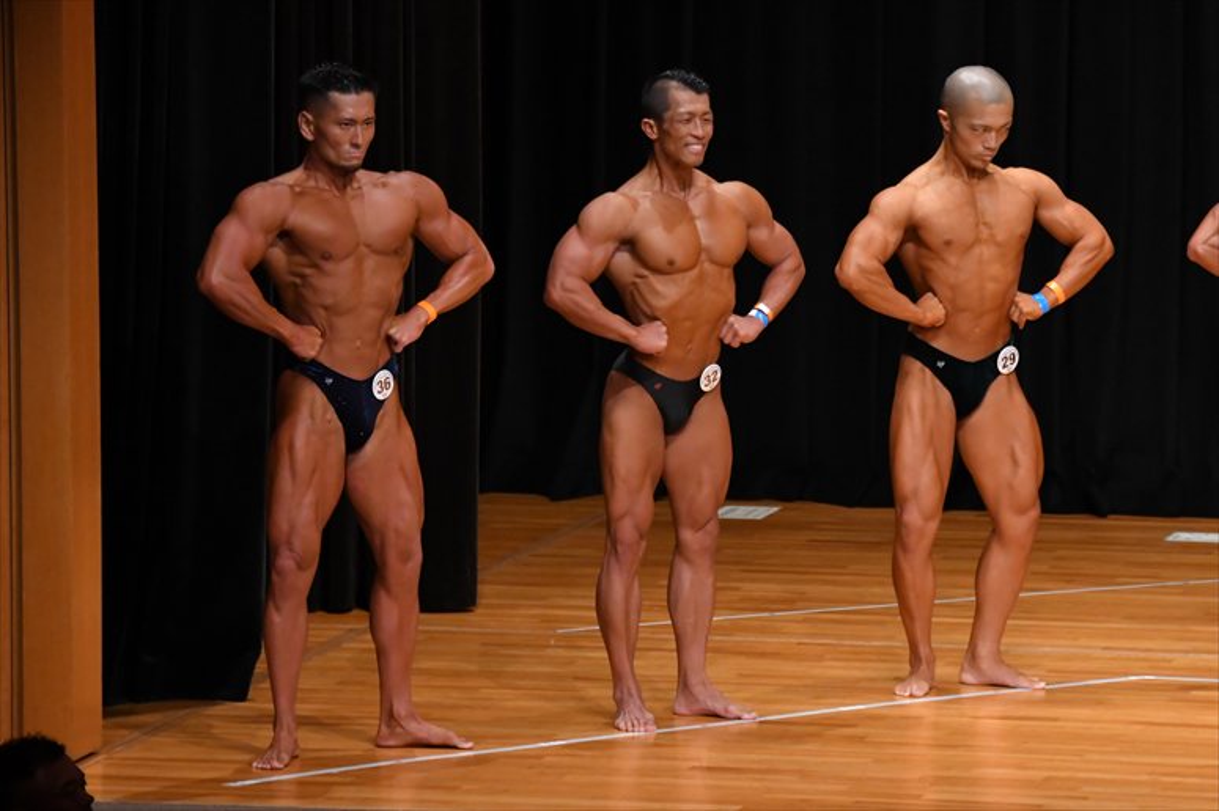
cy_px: 406
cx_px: 610
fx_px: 8630
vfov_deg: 5.4
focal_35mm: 255
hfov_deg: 8.1
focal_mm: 170
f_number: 5.6
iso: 4000
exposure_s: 1/400
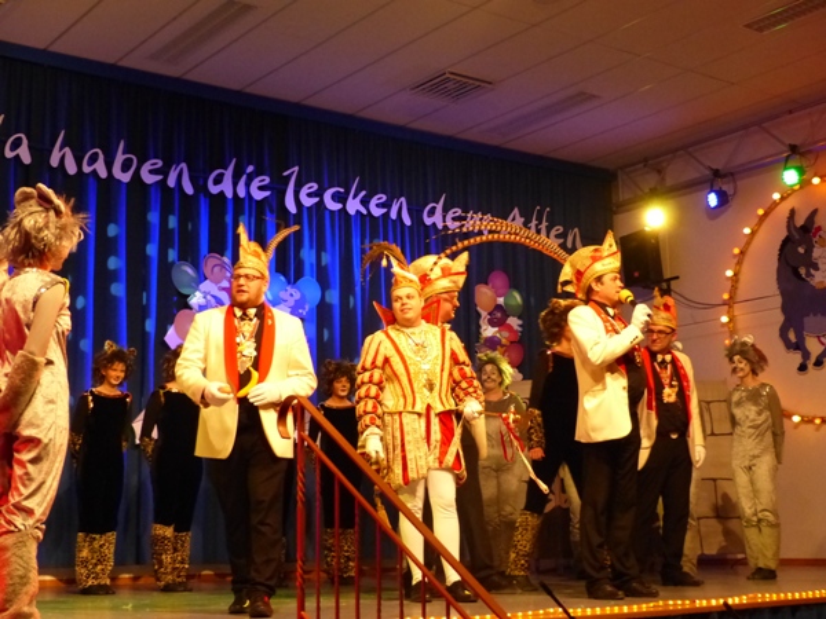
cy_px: 310
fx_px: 1241
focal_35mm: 52
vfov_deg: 28.0
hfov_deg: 36.8
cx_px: 413
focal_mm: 9.4
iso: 800
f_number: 2.8
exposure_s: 1/80
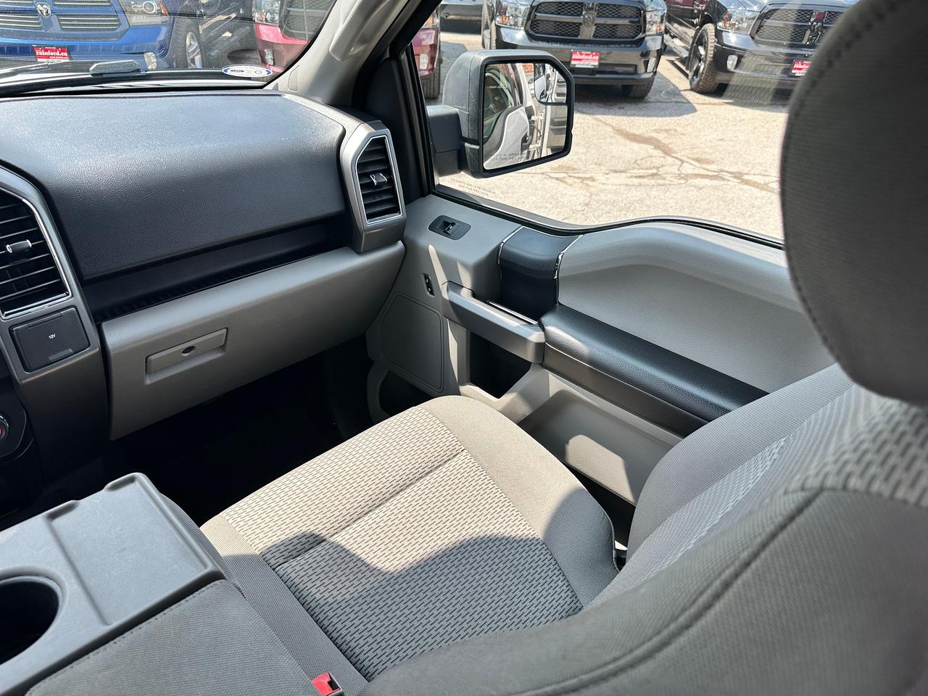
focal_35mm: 24
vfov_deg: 56.8
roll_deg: -4.7
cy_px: 348
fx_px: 643
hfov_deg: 71.6
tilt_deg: -32.7
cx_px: 464
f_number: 1.78
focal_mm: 6.86
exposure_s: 1/699
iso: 80
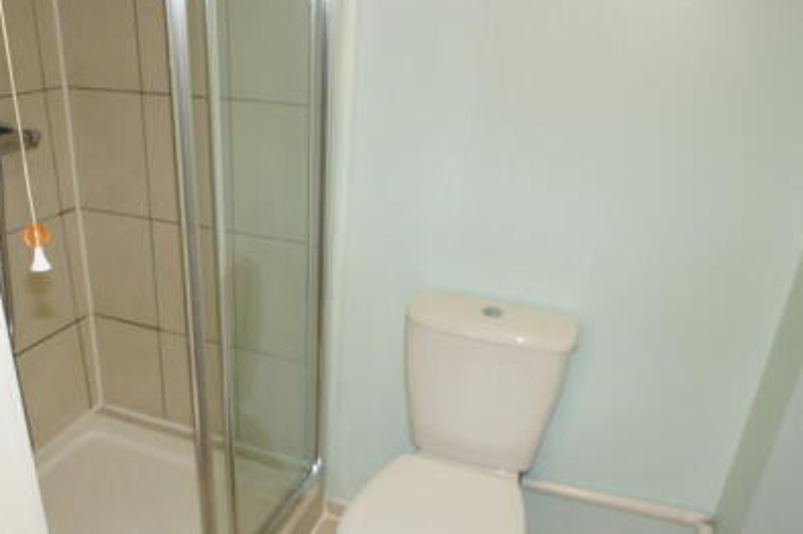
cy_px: 336
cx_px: 318
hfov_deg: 48.2
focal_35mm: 40
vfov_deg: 33.2
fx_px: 891
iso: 200
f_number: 3.2
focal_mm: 16
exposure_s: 1/60
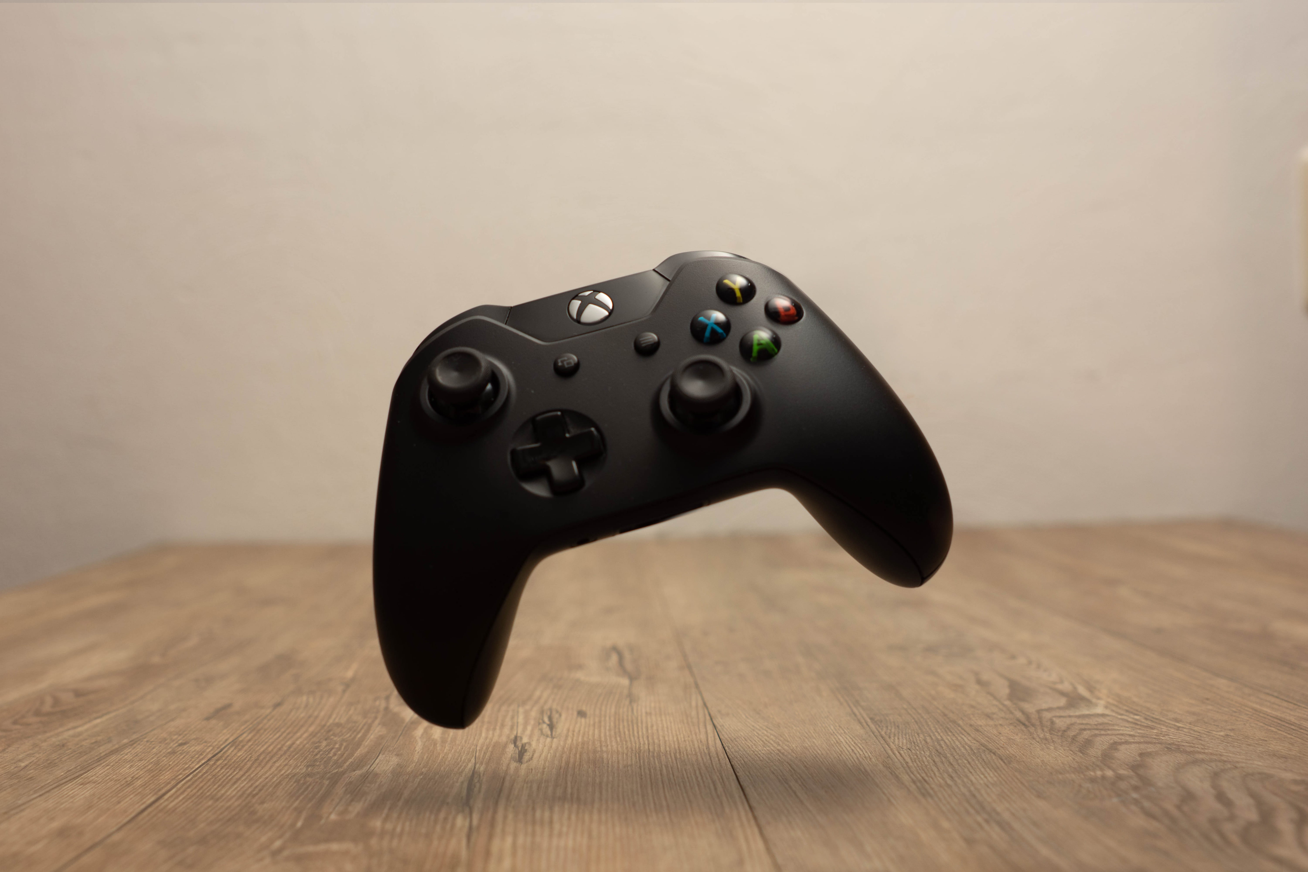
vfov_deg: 36.9
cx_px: 654
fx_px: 1308
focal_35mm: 36
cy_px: 436
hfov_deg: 53.1
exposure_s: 1/20
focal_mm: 24
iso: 100
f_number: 3.5
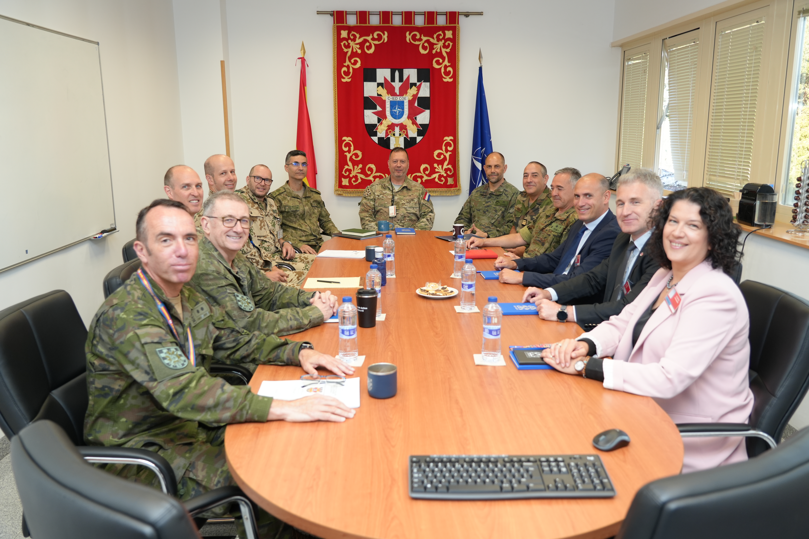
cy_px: 270
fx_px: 652
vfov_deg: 45.0
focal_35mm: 29
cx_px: 404
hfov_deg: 63.7
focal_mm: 29
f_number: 4
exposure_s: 1/160
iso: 640
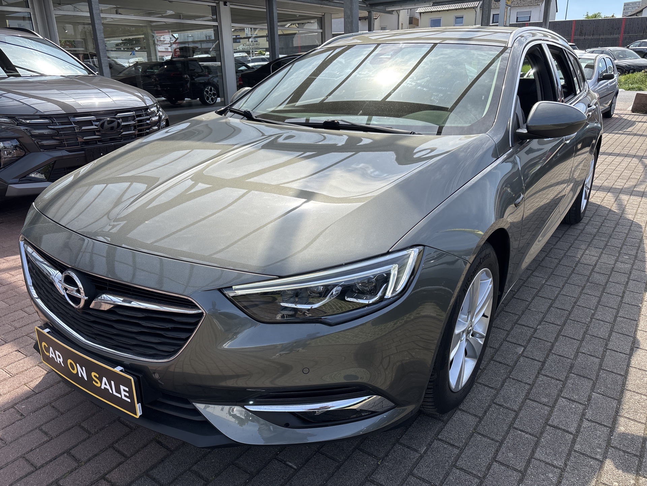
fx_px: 486
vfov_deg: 53.1
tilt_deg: -17.8
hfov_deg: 67.3
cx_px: 324
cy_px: 243
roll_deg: +2.1
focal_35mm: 26
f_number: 1.6
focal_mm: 5.96
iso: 50
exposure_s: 1/2398
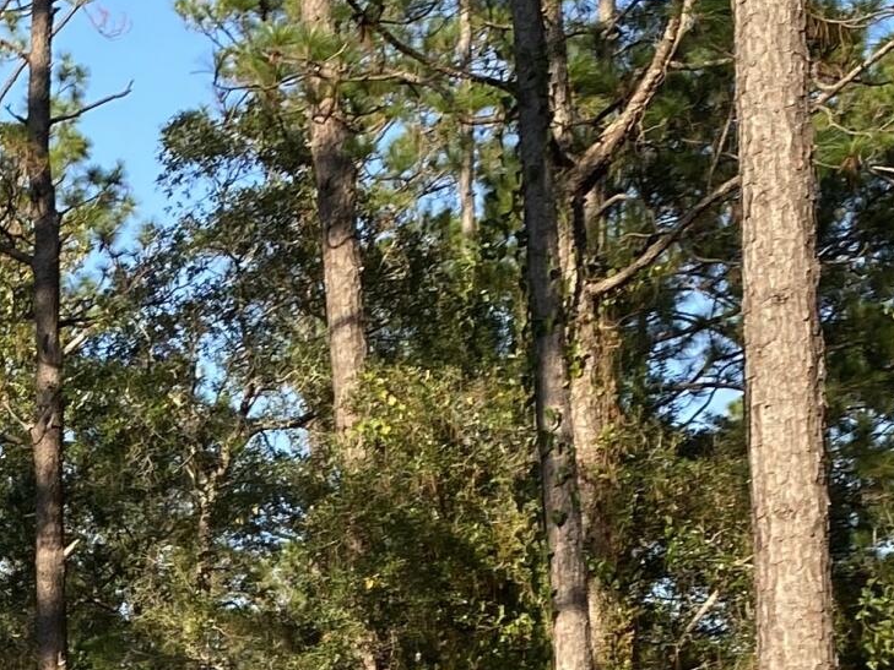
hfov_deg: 17.5
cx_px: -184
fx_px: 2764
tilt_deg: -2.2
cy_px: 1195
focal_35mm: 107
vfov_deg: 12.6
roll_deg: +0.8
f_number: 1.8
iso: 32
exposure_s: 1/919
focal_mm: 4.25
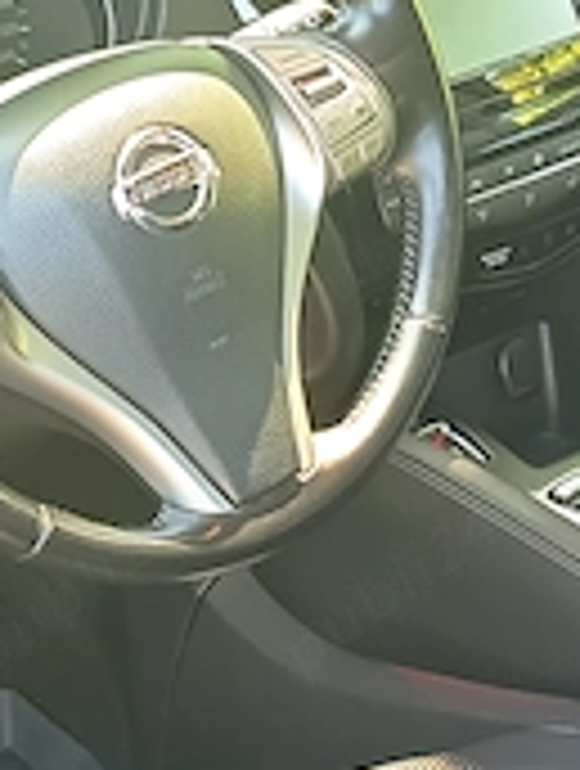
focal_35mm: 112
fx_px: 2493
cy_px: 639
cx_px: -45
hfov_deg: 13.0
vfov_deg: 17.4
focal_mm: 5.24
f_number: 1.7
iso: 363
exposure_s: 1/50
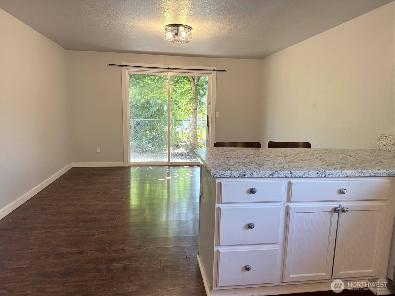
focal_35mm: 24
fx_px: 274
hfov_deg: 71.6
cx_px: 198
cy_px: 148
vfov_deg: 56.8
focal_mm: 6.76
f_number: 1.78
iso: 200
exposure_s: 1/148
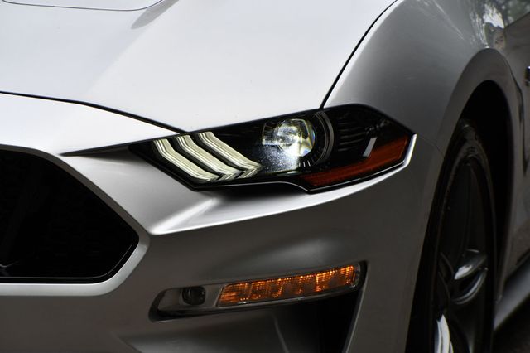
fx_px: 2649
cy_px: 176
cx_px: 265
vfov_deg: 7.6
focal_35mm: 180
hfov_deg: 11.4
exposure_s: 1/250
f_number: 8
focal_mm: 120
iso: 160
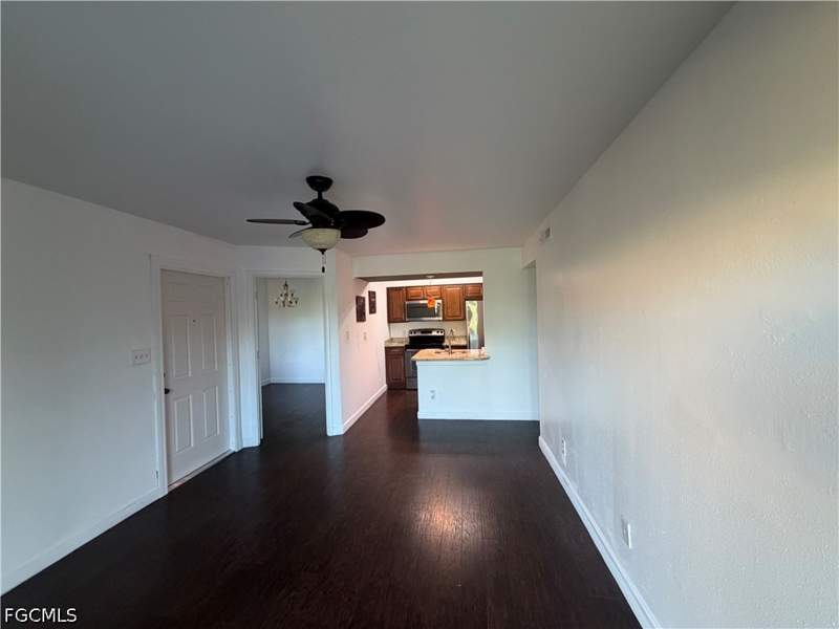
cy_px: 314
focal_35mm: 14
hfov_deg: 102.1
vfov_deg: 85.7
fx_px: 339
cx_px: 420
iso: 320
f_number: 2.2
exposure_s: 1/111
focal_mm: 2.22
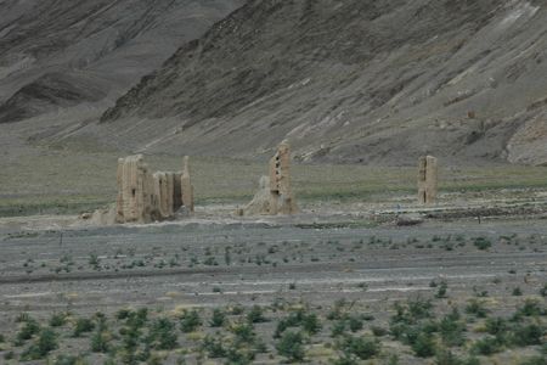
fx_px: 3077
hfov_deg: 10.2
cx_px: 274
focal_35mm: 202
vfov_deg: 6.8
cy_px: 182
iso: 400
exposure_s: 1/640
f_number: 6.3
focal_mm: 135
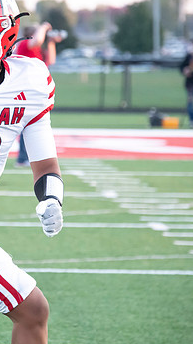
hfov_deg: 3.8
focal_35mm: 317
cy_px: 156
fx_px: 2885
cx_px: -26
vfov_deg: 6.8
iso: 4000
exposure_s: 1/1000
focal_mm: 180
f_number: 5.6
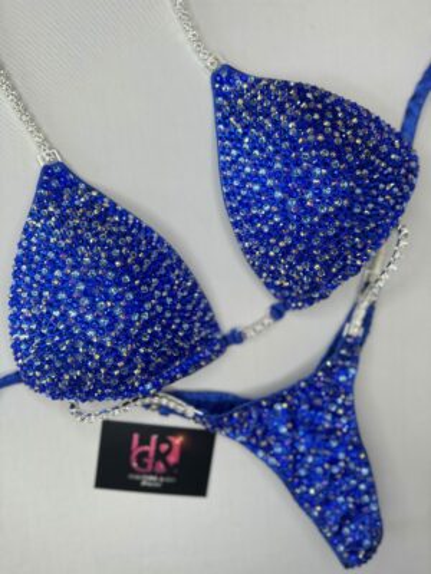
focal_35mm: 24
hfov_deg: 56.8
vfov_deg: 71.6
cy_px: 287
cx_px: 216
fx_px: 398
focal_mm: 6.76
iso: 80
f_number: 1.78
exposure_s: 1/362
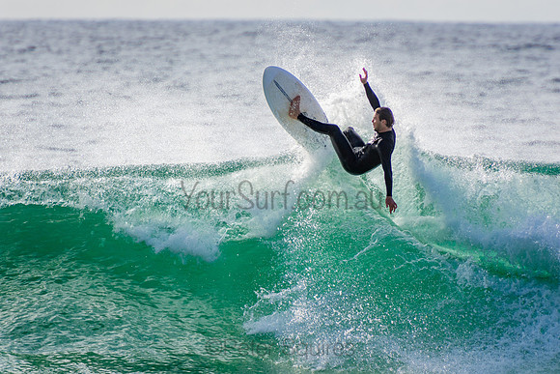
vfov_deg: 2.3
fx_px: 9335
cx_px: 280
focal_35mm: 600
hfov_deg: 3.4
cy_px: 187
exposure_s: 1/2000
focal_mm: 400
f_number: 5.6
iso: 250
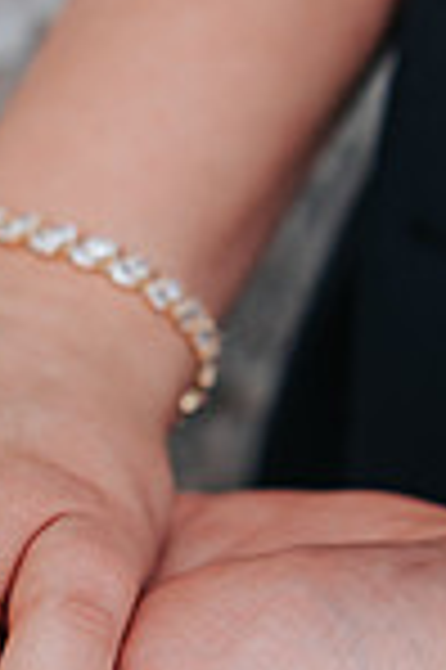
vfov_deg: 16.9
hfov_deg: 11.2
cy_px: 499
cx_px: 32
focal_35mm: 121
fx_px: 2254
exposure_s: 1/320
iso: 140
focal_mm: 40
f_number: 4
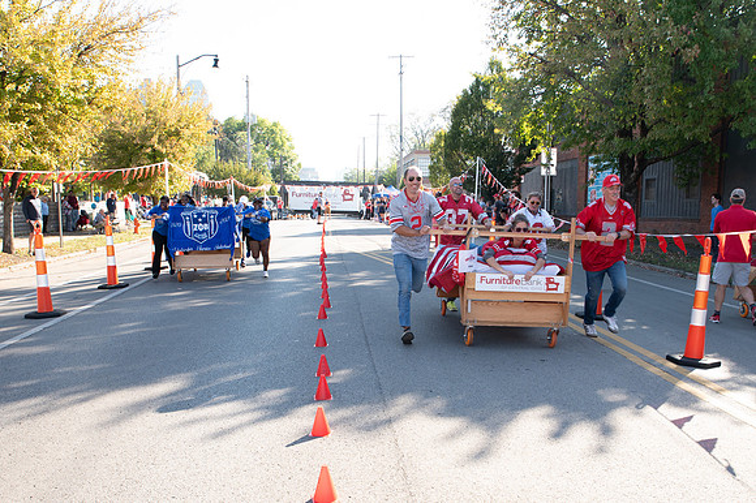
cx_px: 400
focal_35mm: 33
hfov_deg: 56.8
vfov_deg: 39.4
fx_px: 698
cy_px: 318
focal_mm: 24
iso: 500
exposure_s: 1/200
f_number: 7.1
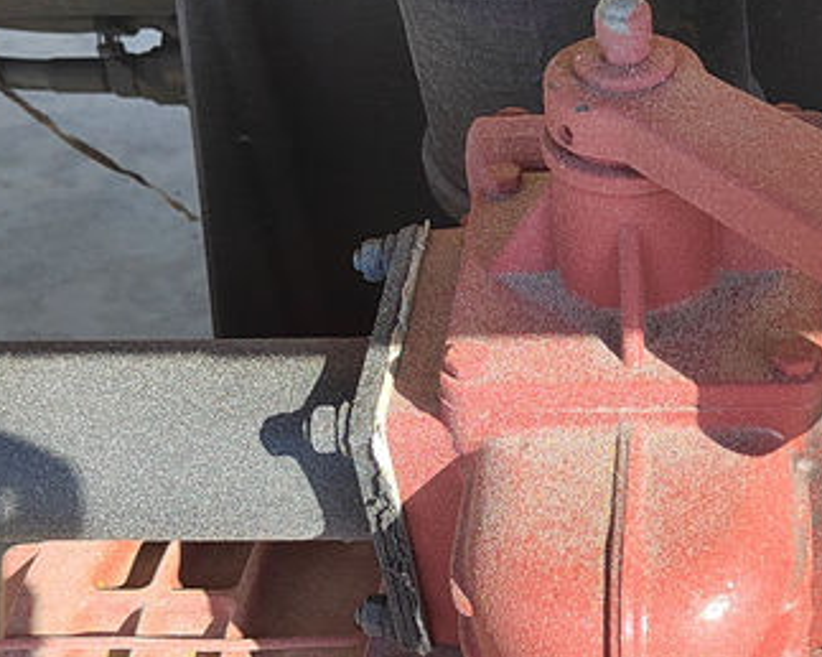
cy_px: 504
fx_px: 1410
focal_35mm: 58
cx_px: 659
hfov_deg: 31.6
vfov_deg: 25.8
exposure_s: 1/234
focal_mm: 5.52
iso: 100
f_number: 1.9
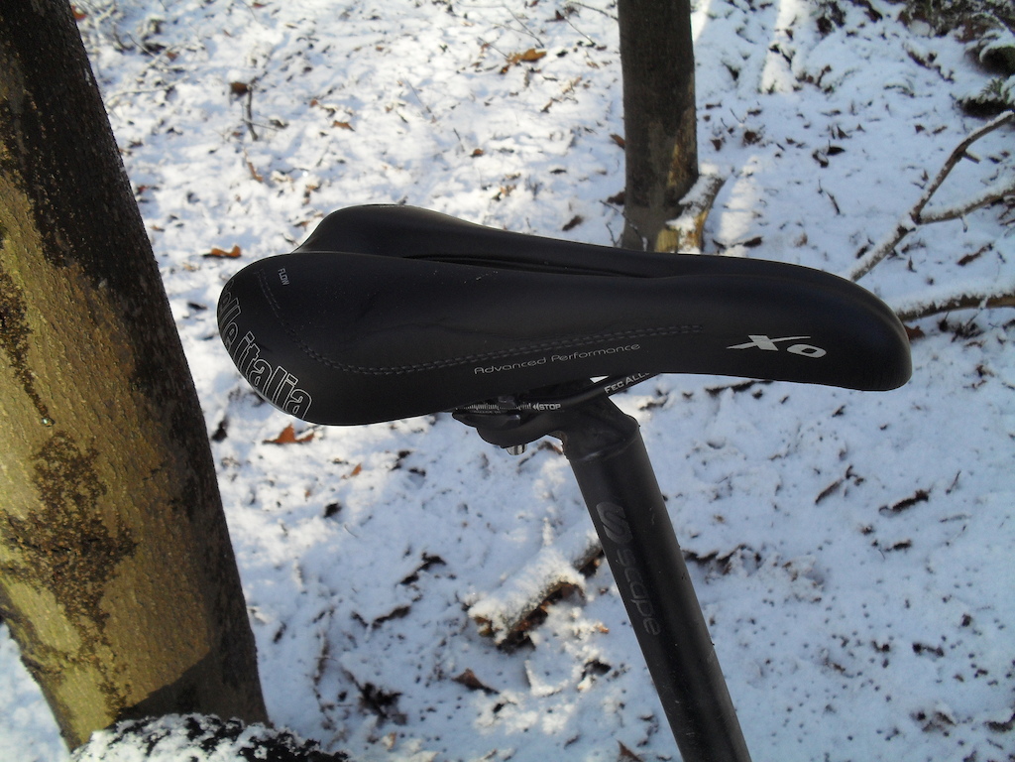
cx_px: 508
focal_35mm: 35
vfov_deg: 40.7
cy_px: 381
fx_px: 1026
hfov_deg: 52.6
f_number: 3.2
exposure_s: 1/250
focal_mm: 6.3
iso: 100
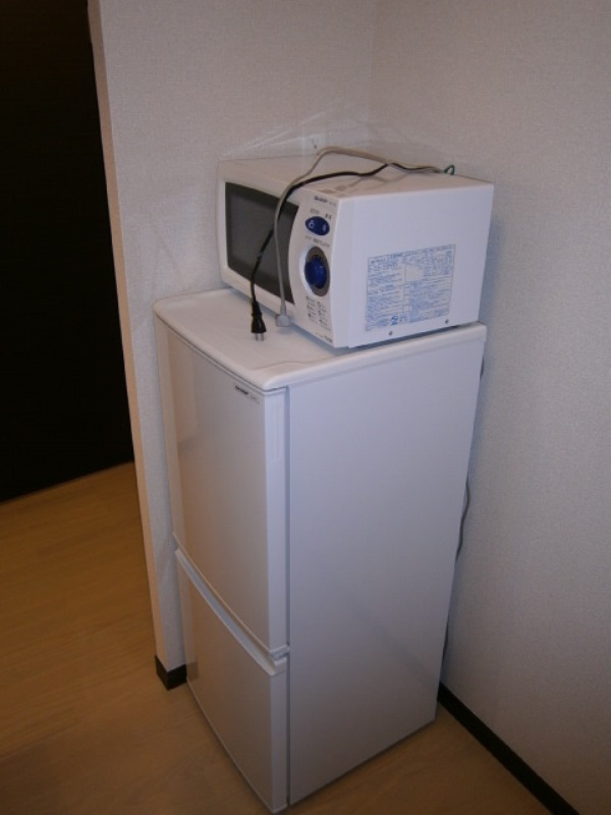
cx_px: 306
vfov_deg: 58.4
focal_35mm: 31
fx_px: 730
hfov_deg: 45.4
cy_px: 408
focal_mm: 5.5
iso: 125
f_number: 2.9
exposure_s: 1/30
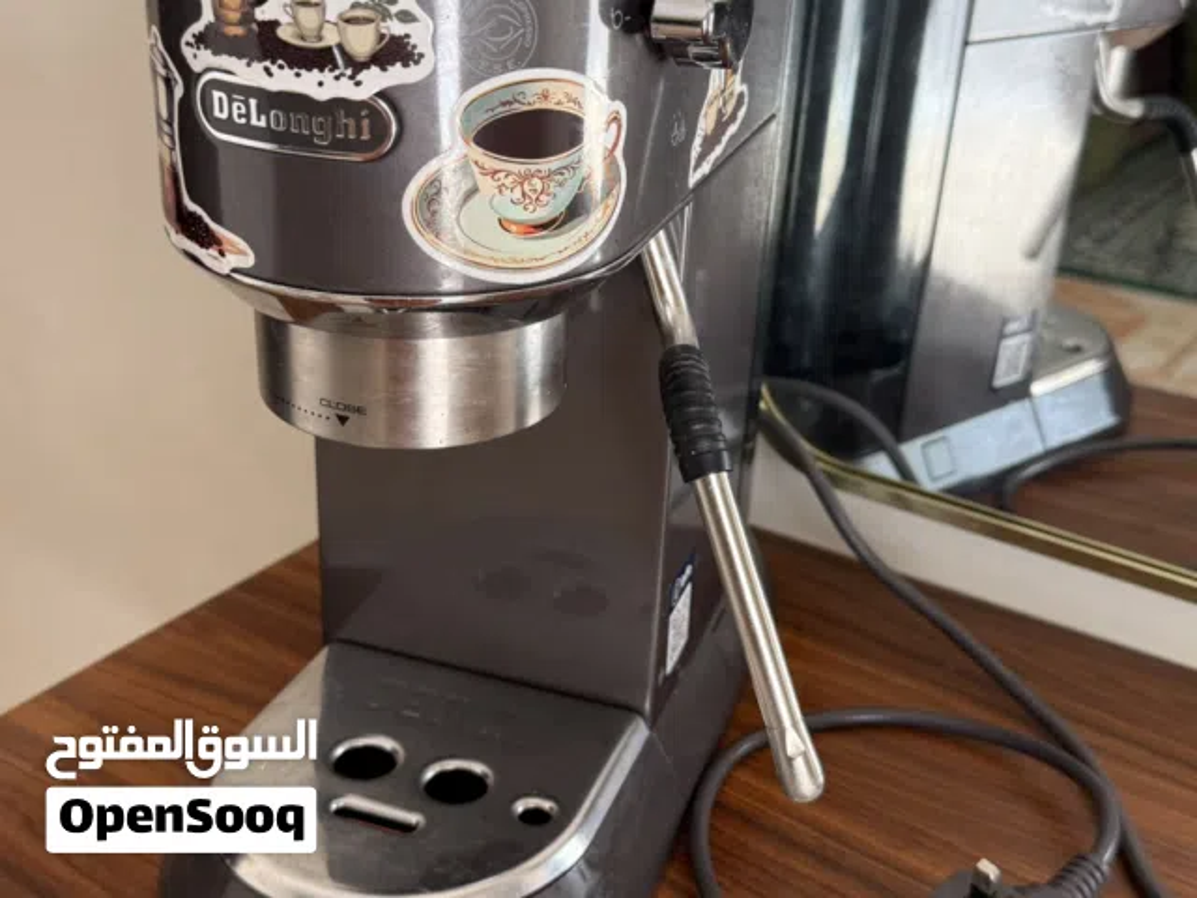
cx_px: 598
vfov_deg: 56.8
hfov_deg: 71.6
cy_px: 449
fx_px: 830
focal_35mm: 24
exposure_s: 1/122
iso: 100
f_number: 1.78
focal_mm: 6.76
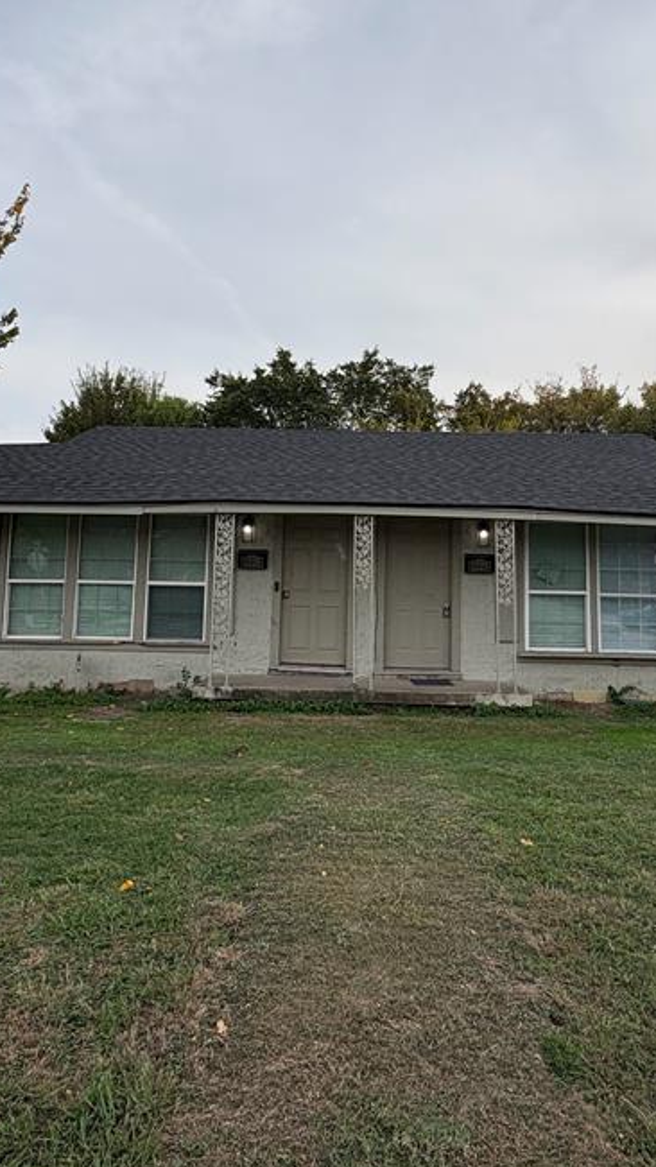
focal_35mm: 24
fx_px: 742
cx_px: 353
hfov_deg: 47.6
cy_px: 500
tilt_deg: +7.2
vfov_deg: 75.9
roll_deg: -1.2
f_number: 2.2
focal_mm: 2.22
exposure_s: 1/1672
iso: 50
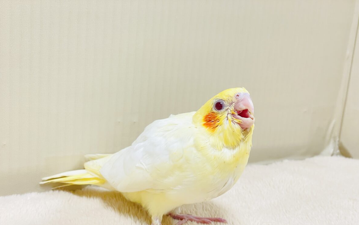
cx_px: 179
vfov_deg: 23.1
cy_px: 137
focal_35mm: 56
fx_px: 548
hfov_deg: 36.3
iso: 125
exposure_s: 1/116
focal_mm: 6
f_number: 2
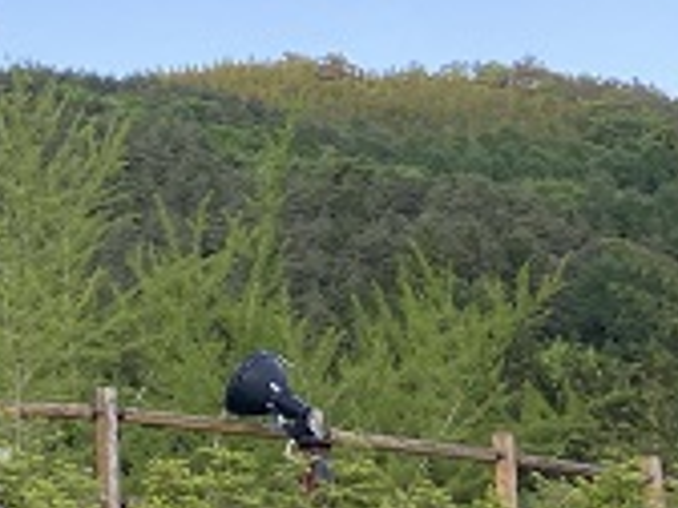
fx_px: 2468
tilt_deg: +15.0
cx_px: -611
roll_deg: -1.3
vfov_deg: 11.7
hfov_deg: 13.7
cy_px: 131
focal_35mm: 126
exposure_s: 1/266
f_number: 1.8
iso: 32
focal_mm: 4.25
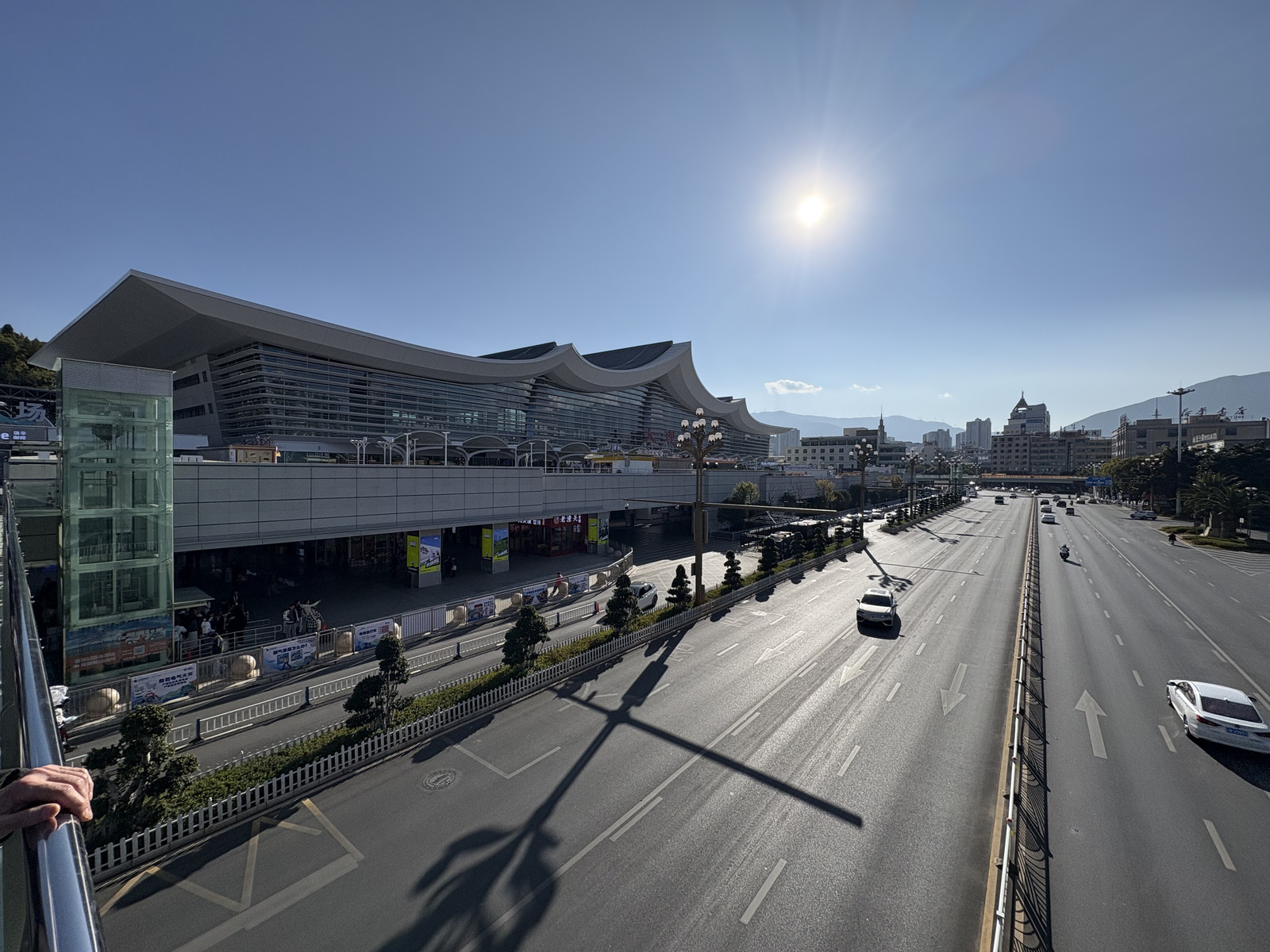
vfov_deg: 85.7
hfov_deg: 102.1
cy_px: 476
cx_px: 635
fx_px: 514
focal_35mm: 14
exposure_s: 1/4630
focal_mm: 2.22
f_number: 2.2
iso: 50
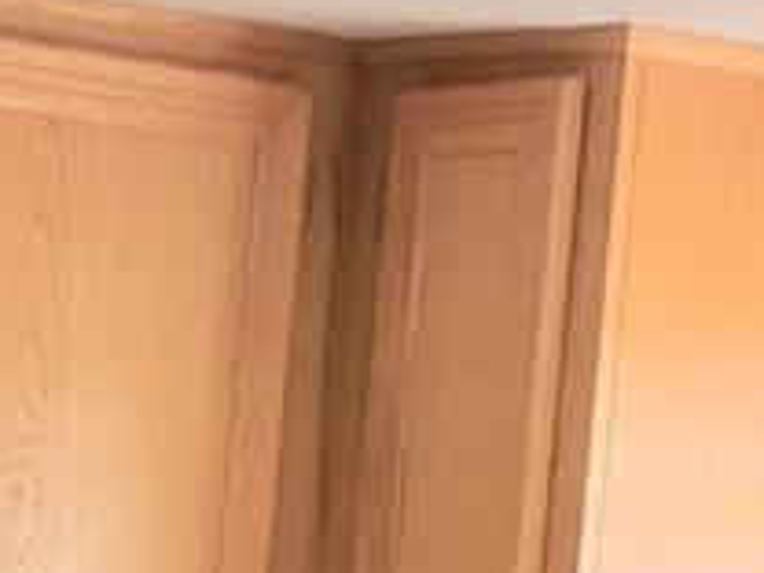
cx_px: -136
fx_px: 4613
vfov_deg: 6.6
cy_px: 1543
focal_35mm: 209
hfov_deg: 9.4
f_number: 2.2
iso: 32
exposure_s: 1/120
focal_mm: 4.15
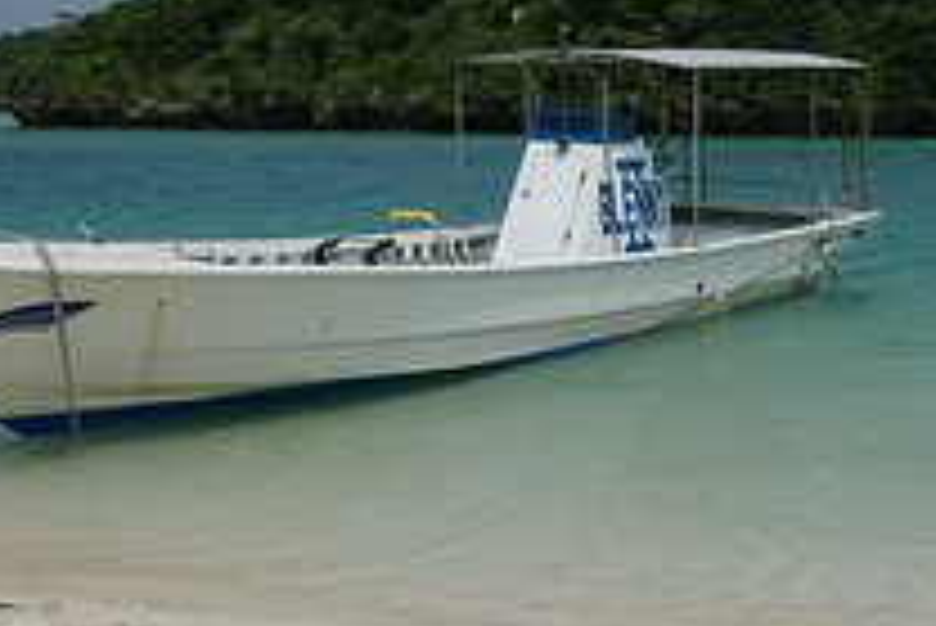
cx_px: 842
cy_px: 396
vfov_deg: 23.0
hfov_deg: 32.3
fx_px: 1535
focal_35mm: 59
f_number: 9.5
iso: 400
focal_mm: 16
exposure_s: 1/1500
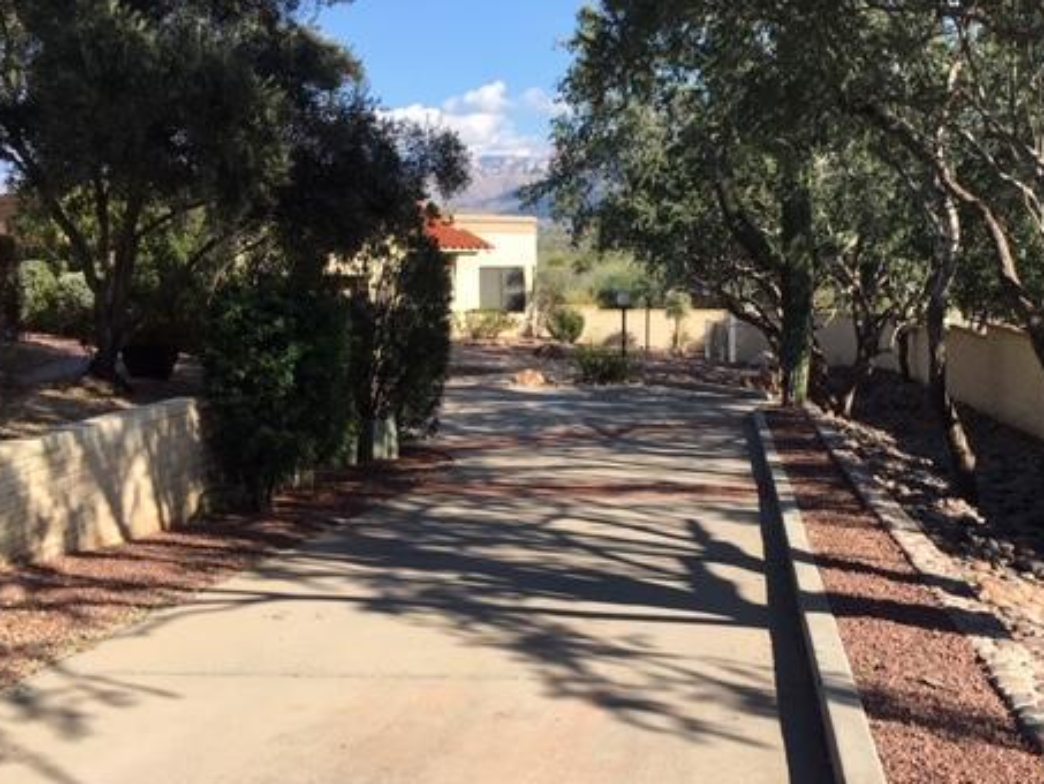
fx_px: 1237
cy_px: 346
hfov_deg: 45.3
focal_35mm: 41
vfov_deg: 35.1
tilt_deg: -3.9
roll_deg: +0.5
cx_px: 666
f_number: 2.2
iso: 25
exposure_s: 1/1115
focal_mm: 4.15
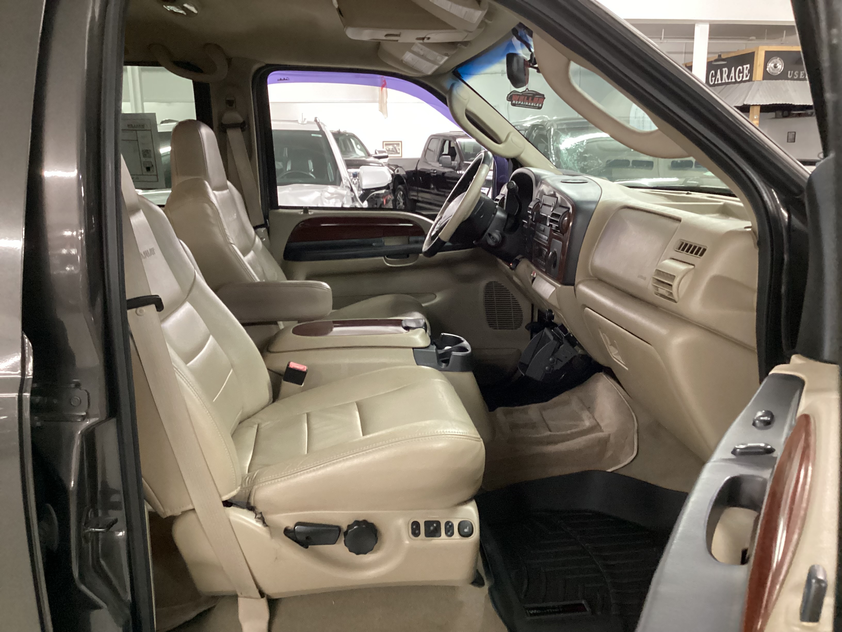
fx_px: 754
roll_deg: +0.7
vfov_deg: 45.4
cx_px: 421
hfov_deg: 58.4
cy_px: 316
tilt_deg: -15.5
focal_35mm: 31
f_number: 2.4
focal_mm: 3.3
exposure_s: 1/30
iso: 640
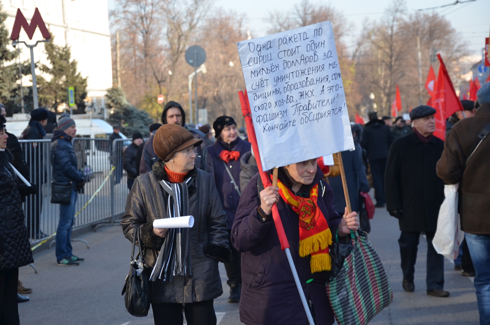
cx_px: 245
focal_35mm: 93
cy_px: 162
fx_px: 1263
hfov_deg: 21.9
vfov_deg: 14.6
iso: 140
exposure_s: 1/200
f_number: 5.3
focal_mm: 62
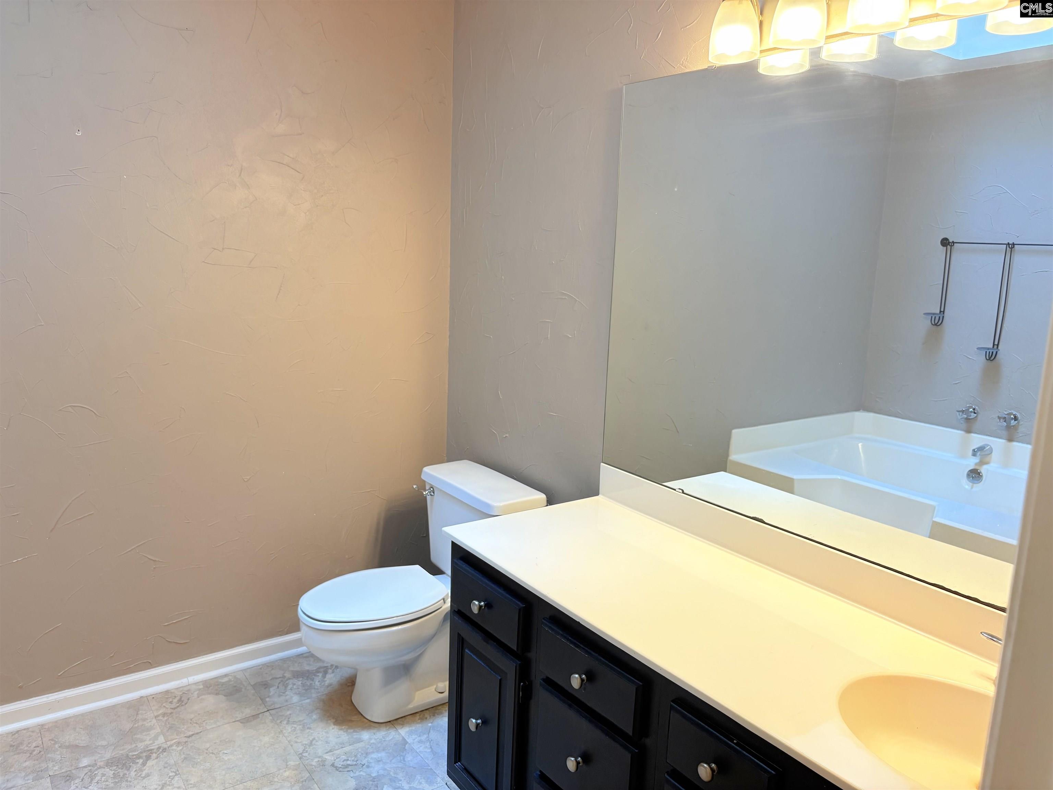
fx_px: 791
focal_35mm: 26
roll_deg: -1.1
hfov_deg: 67.3
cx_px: 526
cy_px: 395
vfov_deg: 53.1
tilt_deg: -9.7
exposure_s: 1/120
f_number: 1.6
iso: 80
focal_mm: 5.96
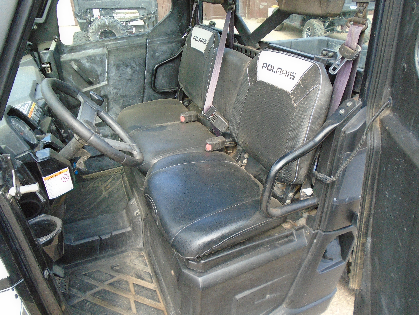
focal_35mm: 26
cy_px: 158
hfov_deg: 67.3
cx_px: 210
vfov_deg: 53.1
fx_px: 315
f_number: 3.2
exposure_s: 1/200
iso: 320
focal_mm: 4.6
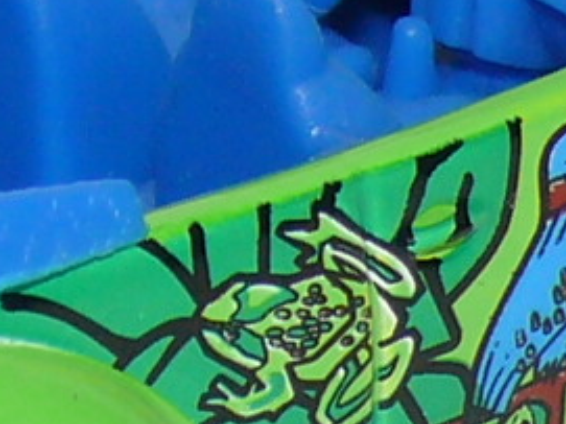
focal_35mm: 661
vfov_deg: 2.2
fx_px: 10803
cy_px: 21
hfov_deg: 3.0
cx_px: 228
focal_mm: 14.2
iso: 100
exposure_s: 1/30
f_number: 4
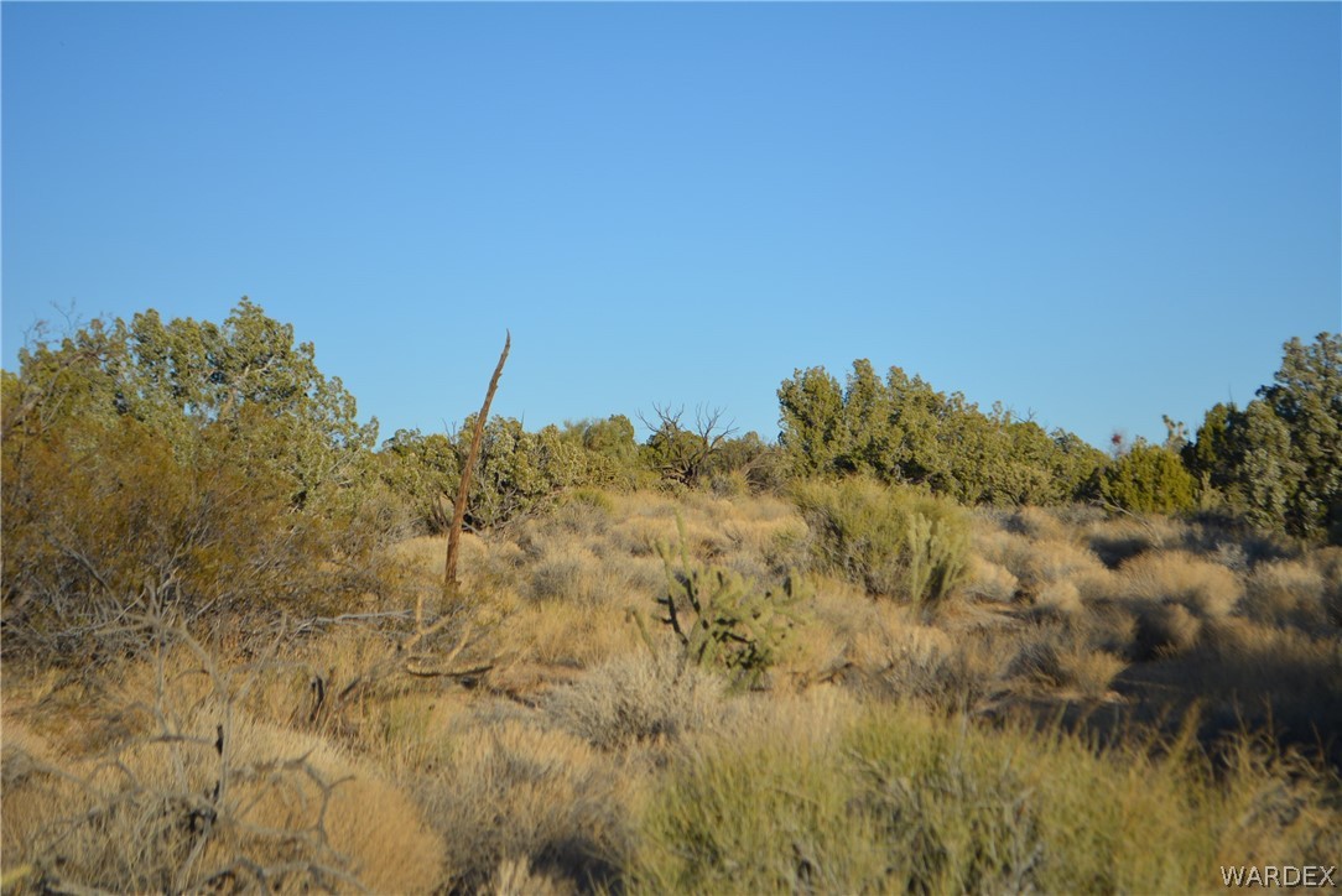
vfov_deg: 16.6
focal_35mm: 82
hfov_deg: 24.6
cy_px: 448
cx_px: 671
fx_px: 3077
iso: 400
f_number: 6.3
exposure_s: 1/1600
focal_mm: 55
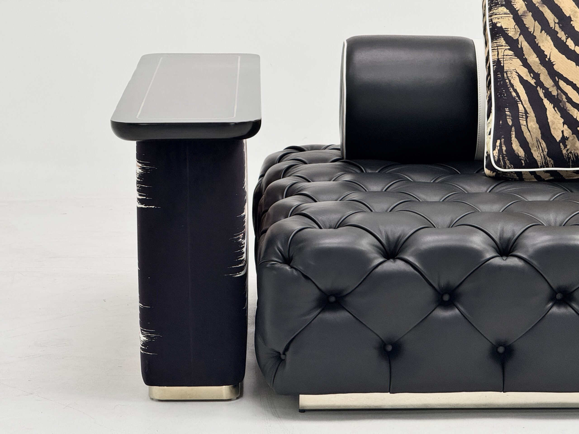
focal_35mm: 120
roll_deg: +0.7
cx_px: 290
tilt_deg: -10.3
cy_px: 217
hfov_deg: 16.4
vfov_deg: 12.3
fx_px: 2007
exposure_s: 1/100
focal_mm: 15.66
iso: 100
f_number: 2.8
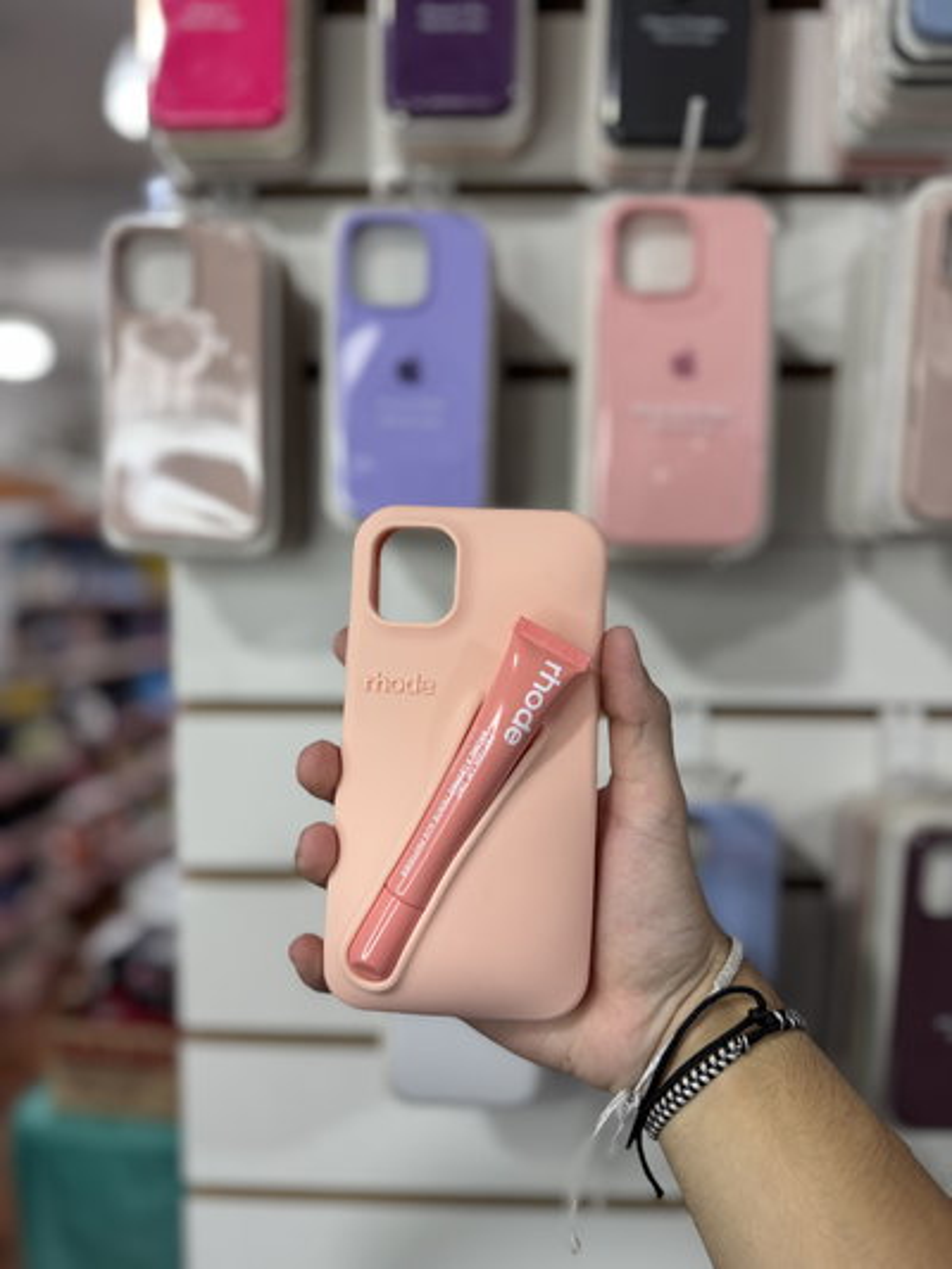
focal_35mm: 24
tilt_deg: -3.1
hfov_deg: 56.8
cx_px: 476
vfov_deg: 71.6
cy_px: 634
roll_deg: +1.1
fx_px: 880
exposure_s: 1/100
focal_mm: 6.76
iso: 200
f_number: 1.78
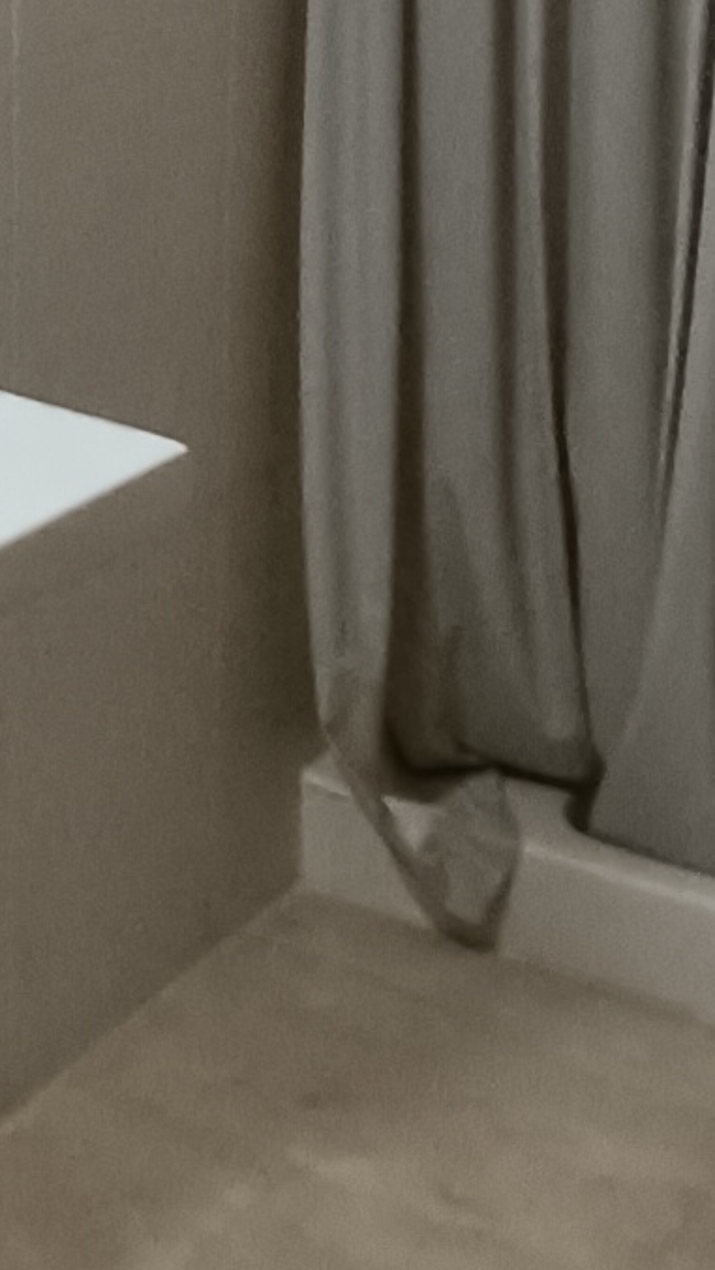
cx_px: 197
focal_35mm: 84
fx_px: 2830
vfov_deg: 24.8
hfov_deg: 14.4
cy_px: 204
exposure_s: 1/50
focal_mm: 1.66
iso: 464
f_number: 2.2
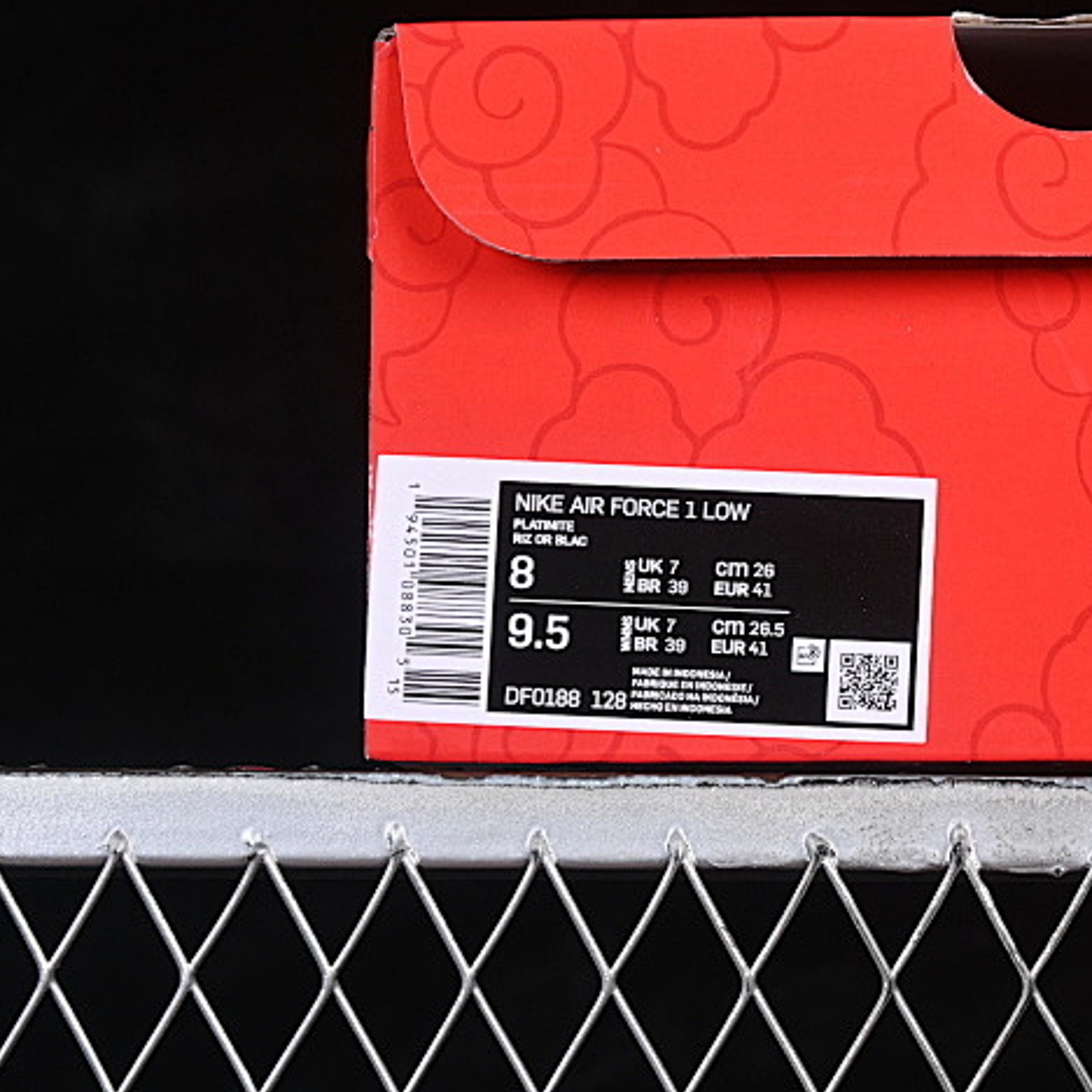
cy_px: 254
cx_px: 1055
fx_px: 5246
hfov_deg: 11.8
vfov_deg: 11.8
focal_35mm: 147
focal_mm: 50
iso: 160
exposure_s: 1/60
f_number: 6.3
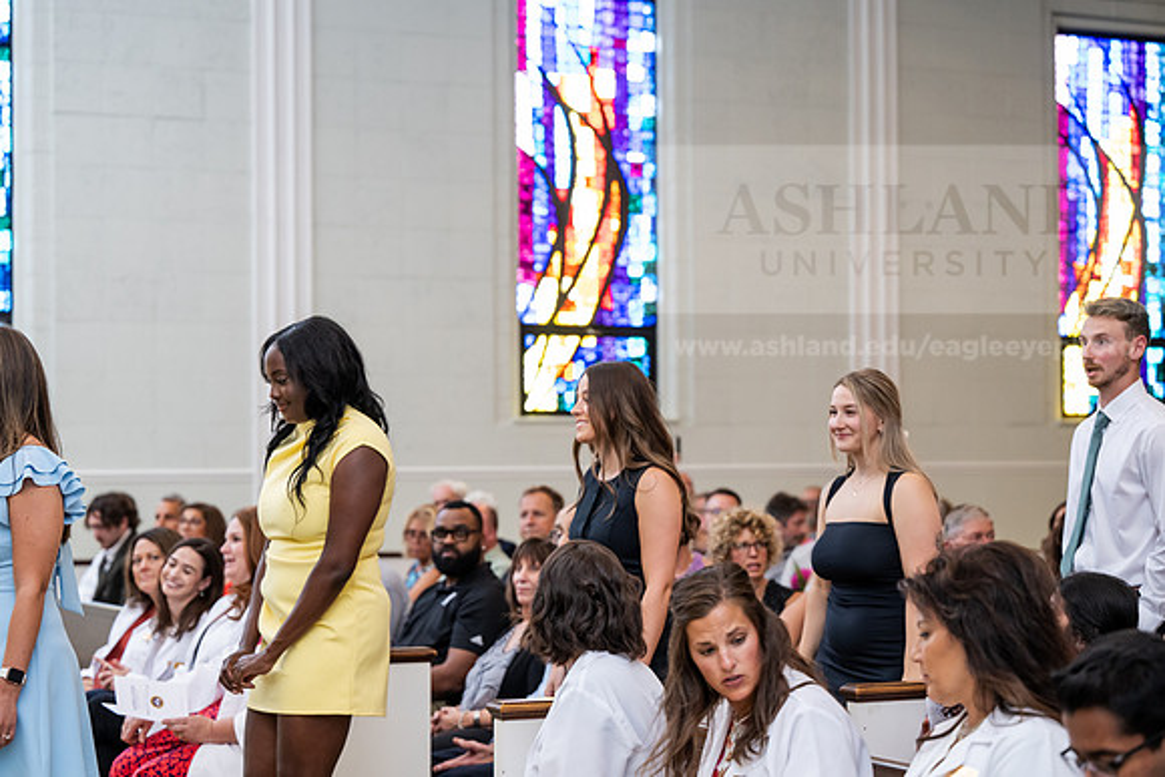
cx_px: 582
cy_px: 388
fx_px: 2492
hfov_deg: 26.3
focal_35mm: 77
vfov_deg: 17.7
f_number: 3.2
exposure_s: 1/200
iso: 1600
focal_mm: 77
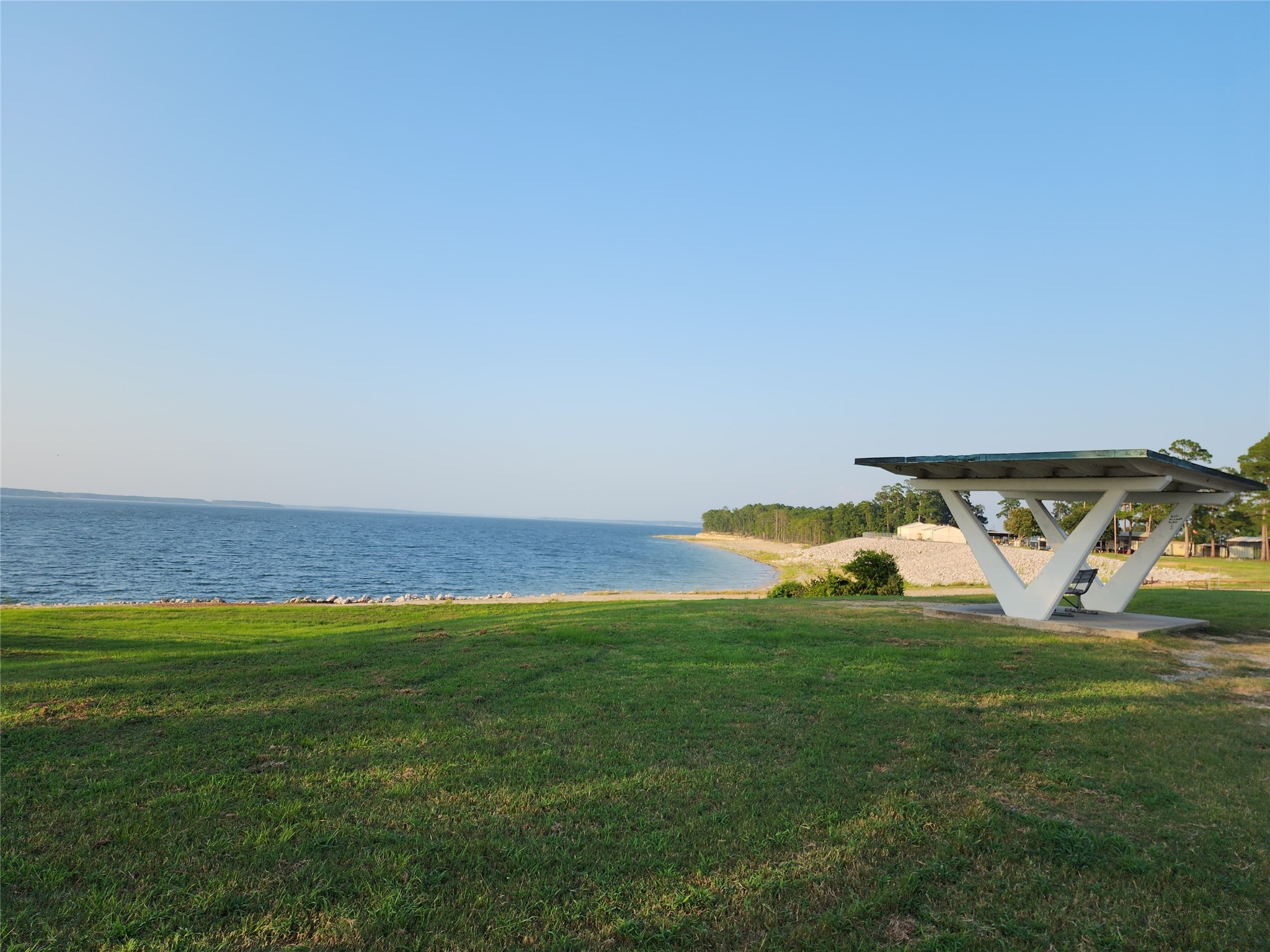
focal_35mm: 23
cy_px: 476
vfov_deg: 58.9
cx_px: 635
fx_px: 844
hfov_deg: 73.9
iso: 12
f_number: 1.8
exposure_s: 1/515
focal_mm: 6.4
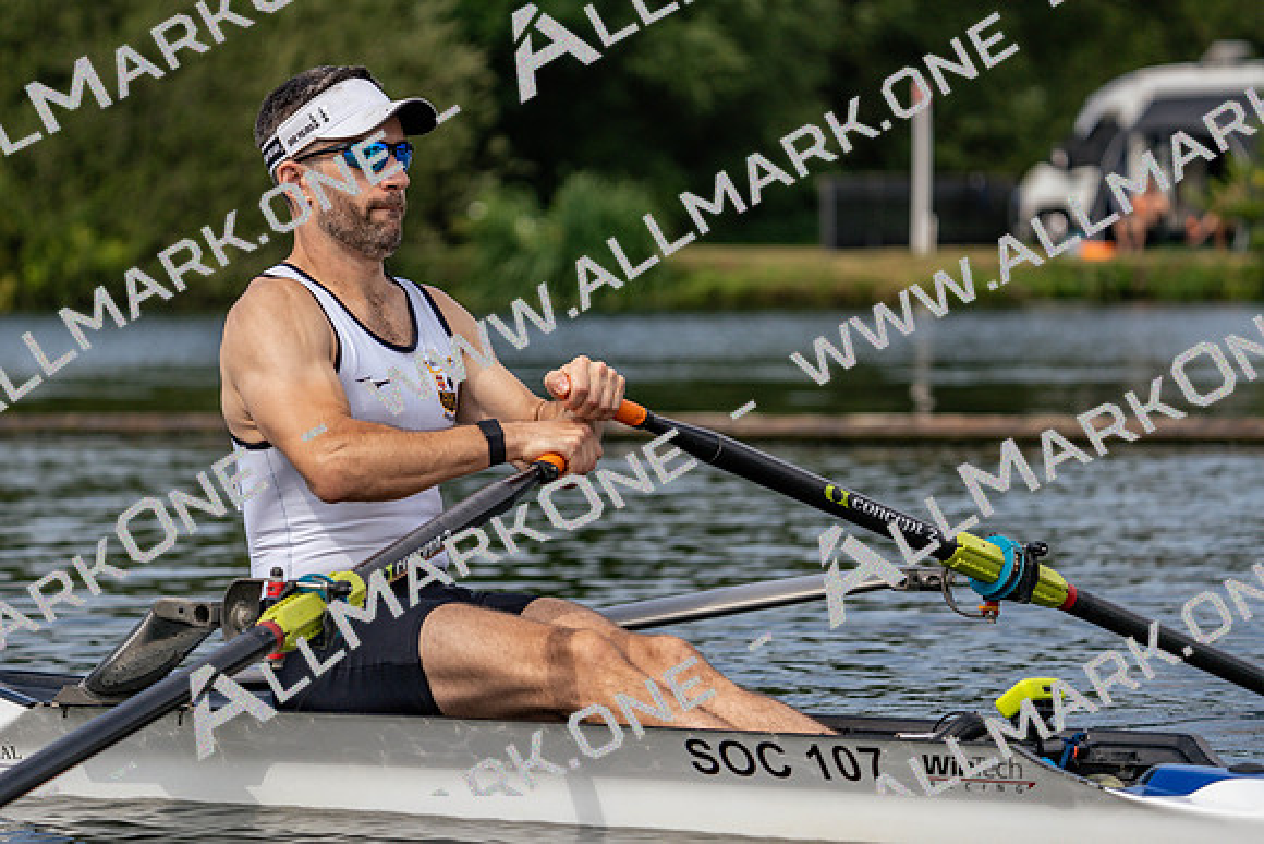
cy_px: 422
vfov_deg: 6.9
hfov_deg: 10.3
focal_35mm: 200
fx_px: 7024
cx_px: 632
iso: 320
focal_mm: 200
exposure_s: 1/1600
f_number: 5.6
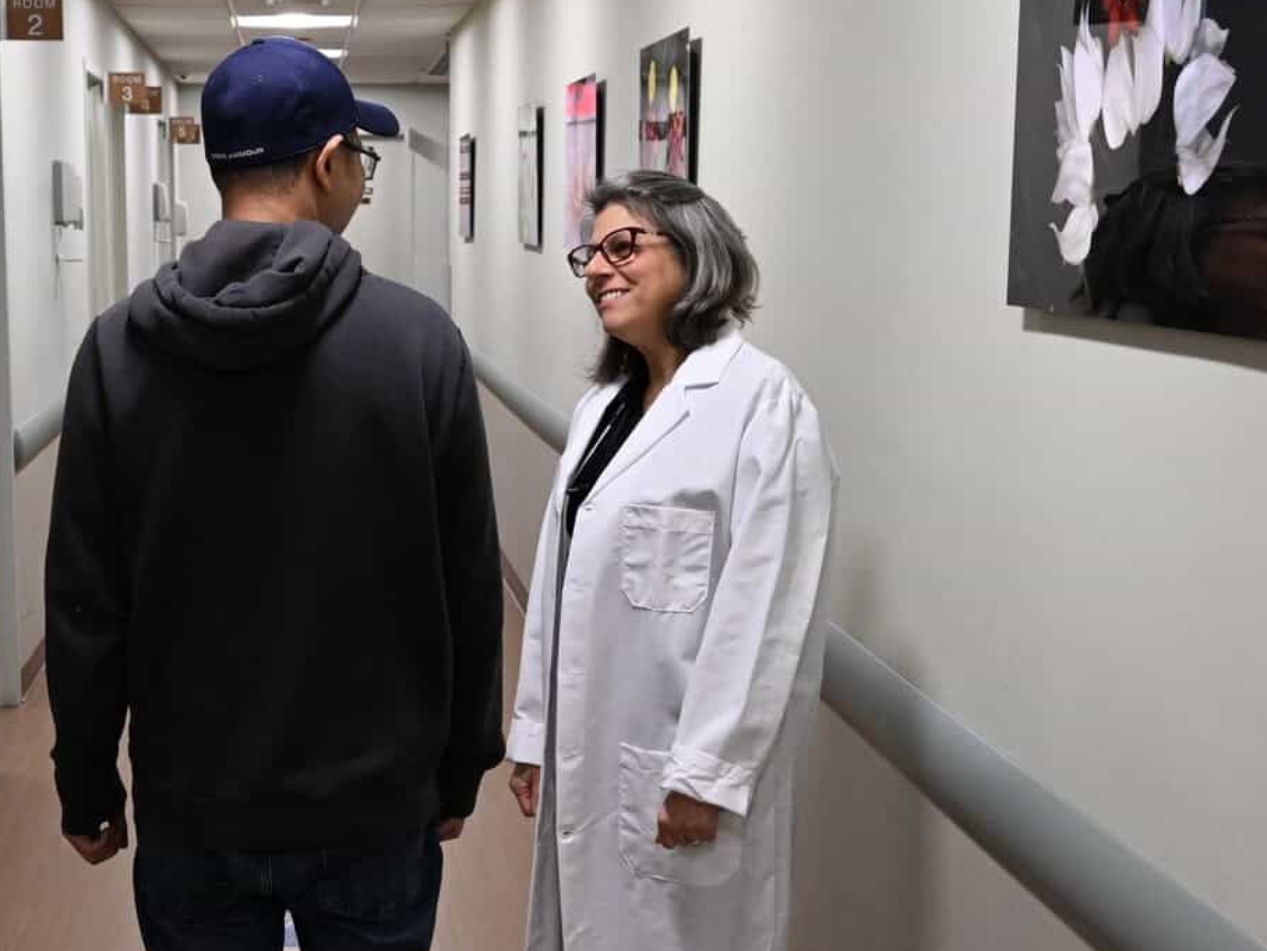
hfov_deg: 30.9
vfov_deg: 23.5
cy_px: 656
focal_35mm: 62
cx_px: 384
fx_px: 2270
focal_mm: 30.5
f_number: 8
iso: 3200
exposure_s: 1/80
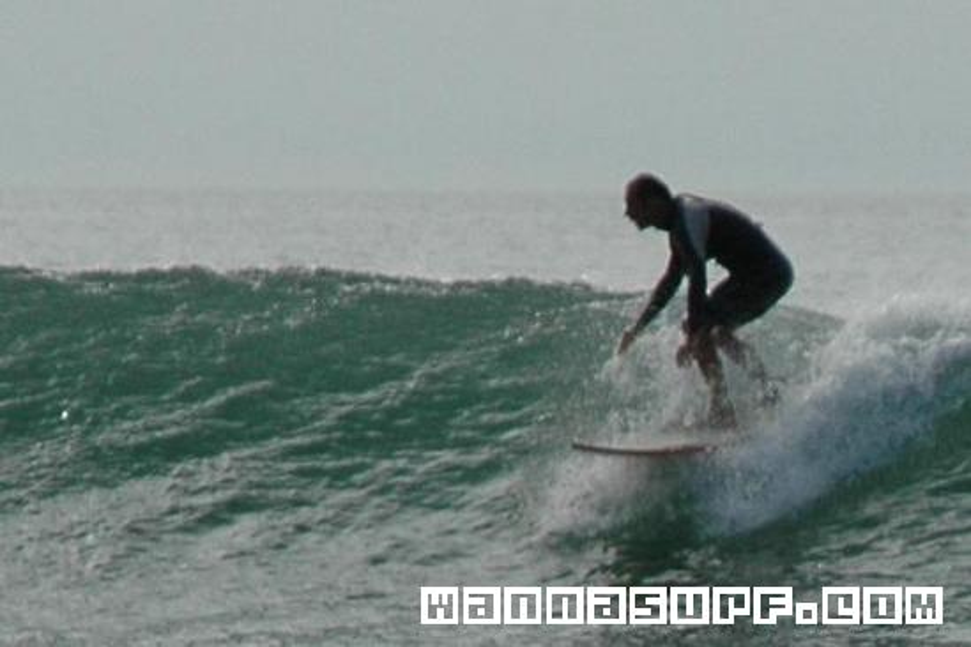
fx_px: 2832
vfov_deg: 13.0
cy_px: 324
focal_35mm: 105
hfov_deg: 19.5
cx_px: 486
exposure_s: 1/2000
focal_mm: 70
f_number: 6.3
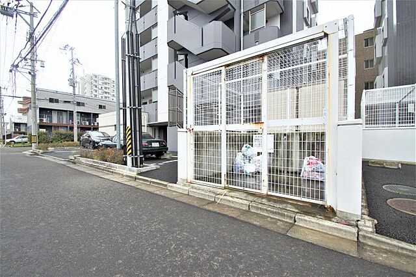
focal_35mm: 15
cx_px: 208
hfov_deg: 100.4
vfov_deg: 77.3
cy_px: 138
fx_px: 173
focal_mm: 10
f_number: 6.3
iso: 100
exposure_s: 1/100
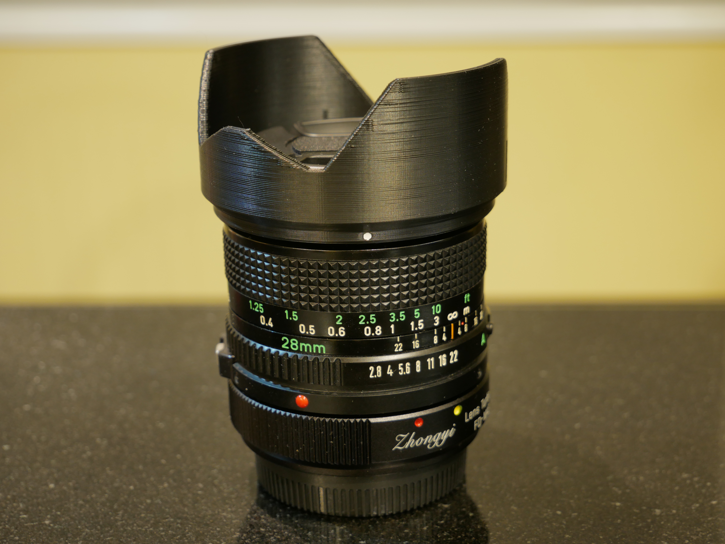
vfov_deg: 22.9
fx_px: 1341
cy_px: 272
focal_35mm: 64
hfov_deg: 30.3
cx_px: 362
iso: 250
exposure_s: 1/2
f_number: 5
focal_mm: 32
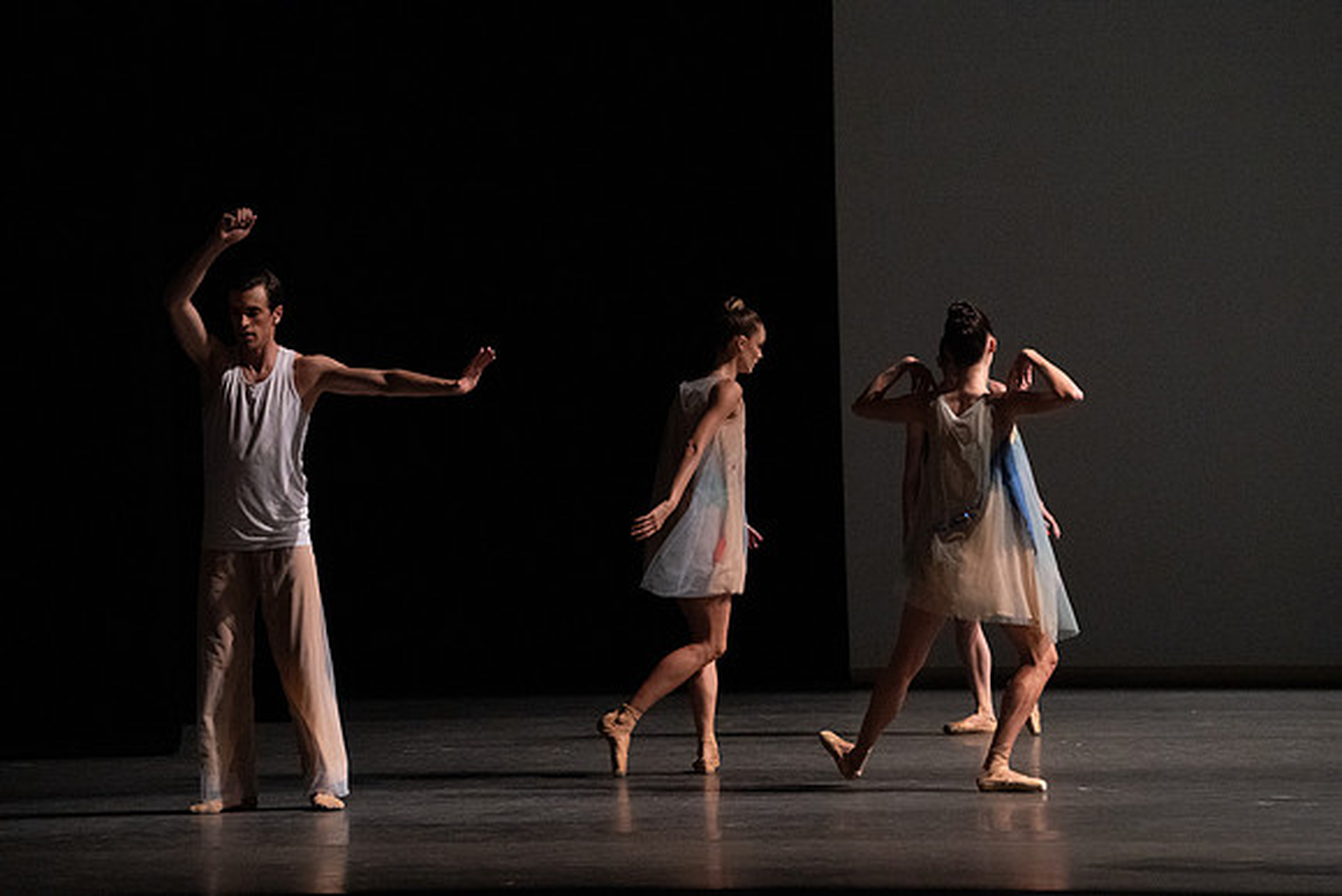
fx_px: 7457
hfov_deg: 10.3
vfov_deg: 6.9
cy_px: 448
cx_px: 671
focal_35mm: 200
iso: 16000
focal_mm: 200
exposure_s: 1/400
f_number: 6.3
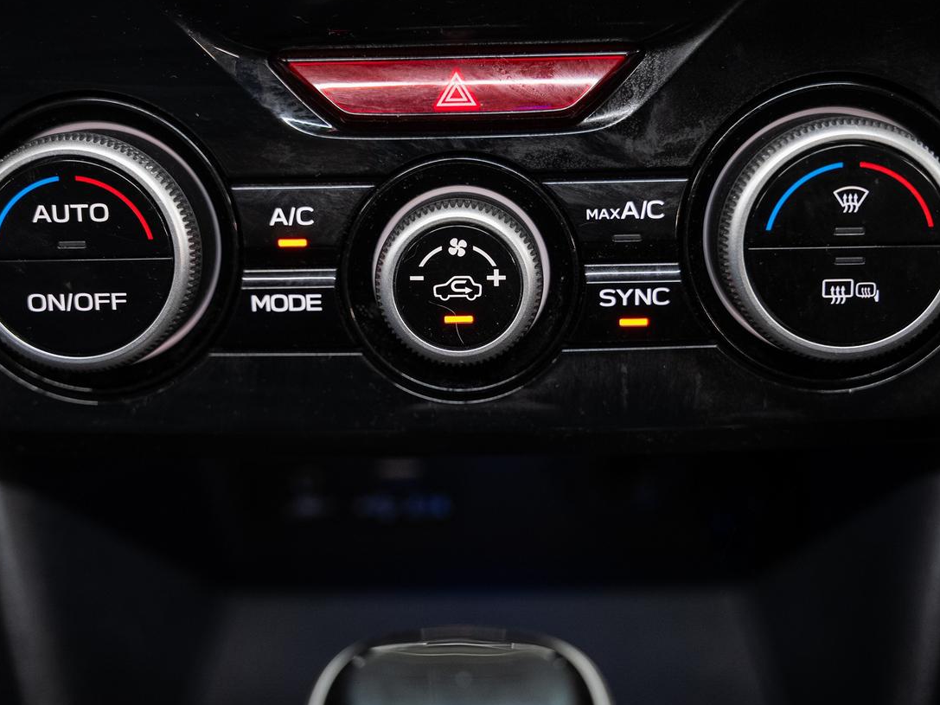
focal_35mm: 54
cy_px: 356
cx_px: 449
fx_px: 1466
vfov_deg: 27.0
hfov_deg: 35.5
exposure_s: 1/30
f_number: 3.2
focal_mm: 37.4
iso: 800
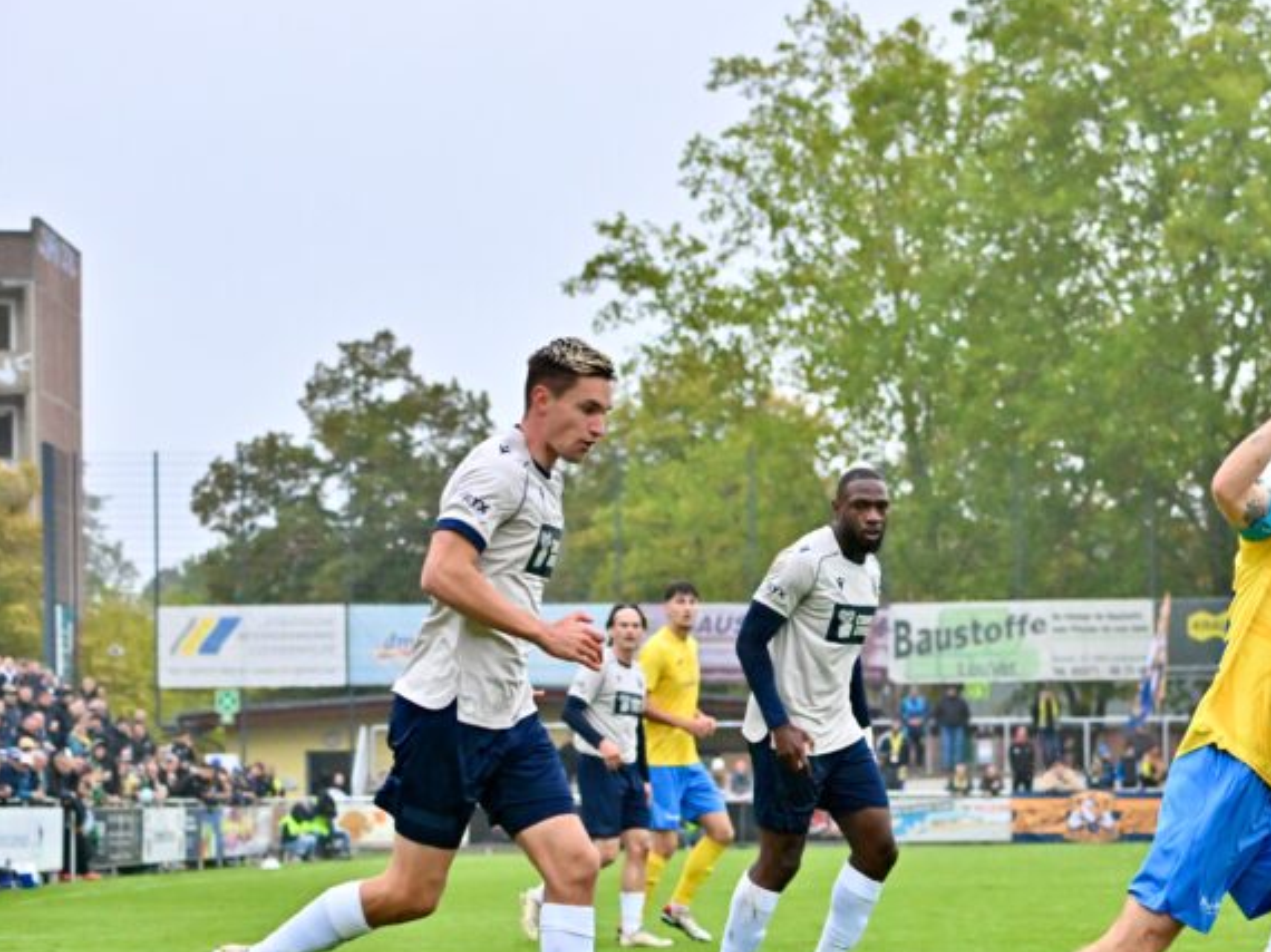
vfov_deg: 9.3
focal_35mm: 159
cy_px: 668
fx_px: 5836
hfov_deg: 12.4
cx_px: 1099
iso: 3200
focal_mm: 92
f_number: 4.8
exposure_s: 1/1600
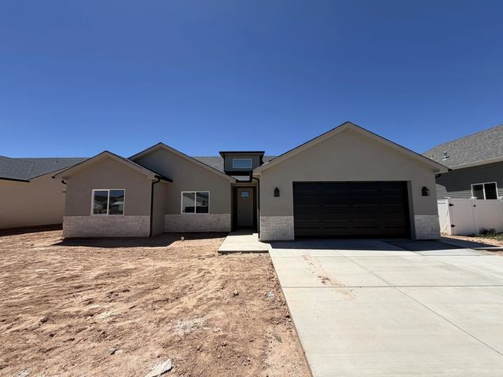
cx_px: 252
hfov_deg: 102.1
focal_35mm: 14
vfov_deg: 85.7
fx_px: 203
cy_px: 188
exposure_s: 1/1125
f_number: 2.2
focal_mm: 2.22
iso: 25
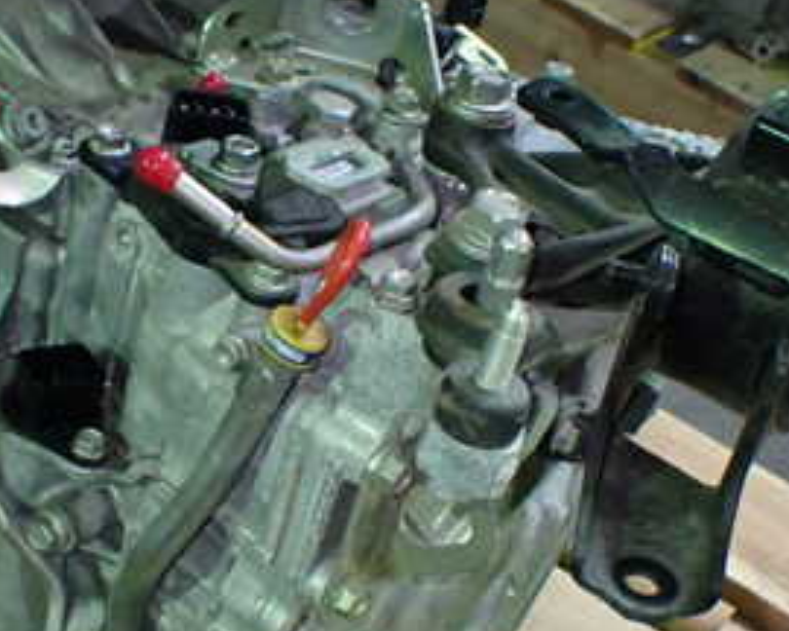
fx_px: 1518
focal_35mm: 65
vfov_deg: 23.4
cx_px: 243
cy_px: 389
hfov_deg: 28.9
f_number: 2.3
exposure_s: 1/40
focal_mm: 5.4
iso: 800
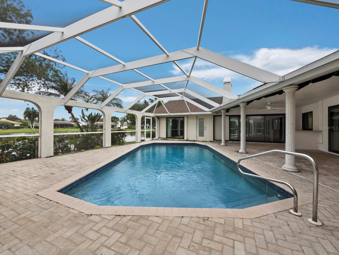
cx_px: 170
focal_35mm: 14
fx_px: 137
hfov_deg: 102.0
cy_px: 128
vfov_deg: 85.7
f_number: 11
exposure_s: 1/40
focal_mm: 7
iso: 400
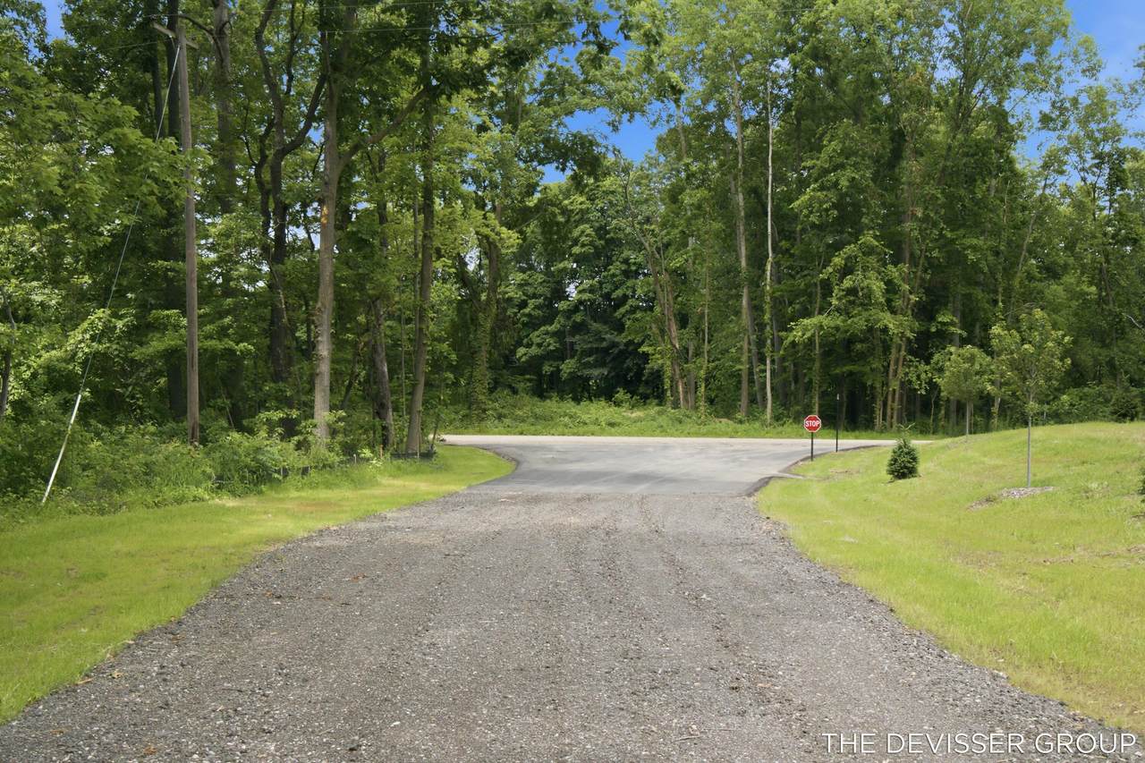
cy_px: 382
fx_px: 1113
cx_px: 572
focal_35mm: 35
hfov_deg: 54.4
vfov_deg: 37.8
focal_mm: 35
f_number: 8
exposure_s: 1/320
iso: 320
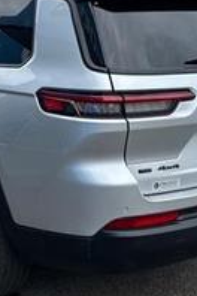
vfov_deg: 29.0
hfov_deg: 19.7
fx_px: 566
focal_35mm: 69
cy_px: 93
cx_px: 98
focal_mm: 5.7
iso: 50
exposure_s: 1/1068
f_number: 1.5
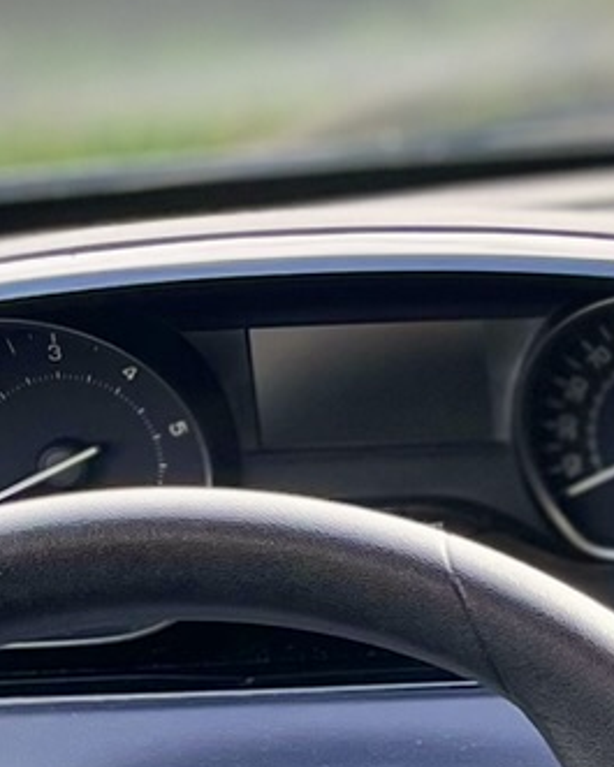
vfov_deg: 12.1
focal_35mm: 157
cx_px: 1497
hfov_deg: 8.9
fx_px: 3565
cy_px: 834
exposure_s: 1/168
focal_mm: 5.1
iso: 40
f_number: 1.6
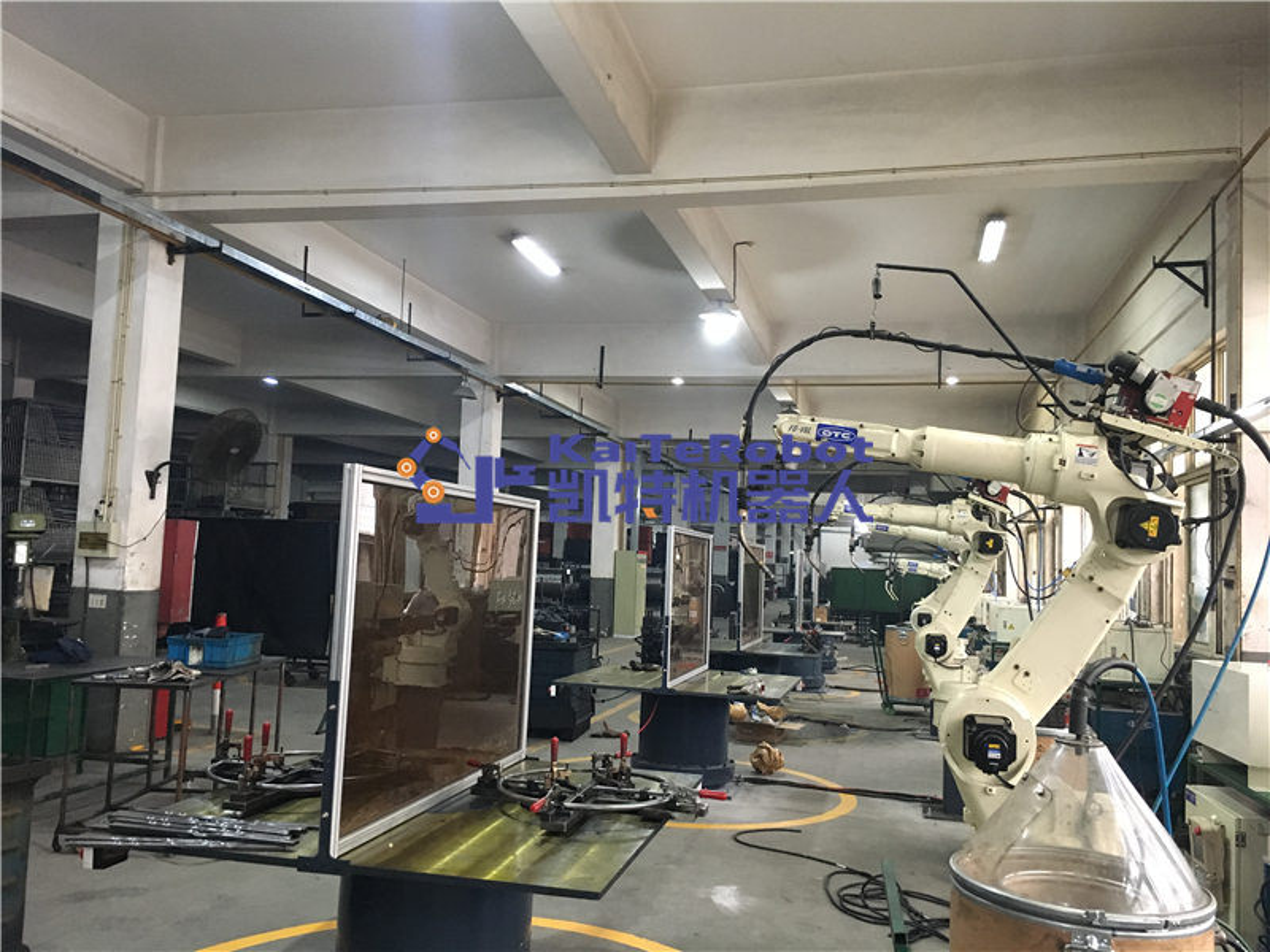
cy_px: 476
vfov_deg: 48.2
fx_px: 1064
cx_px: 635
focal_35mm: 29
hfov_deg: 61.7
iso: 200
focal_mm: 4.15
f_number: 2.2
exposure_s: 1/25
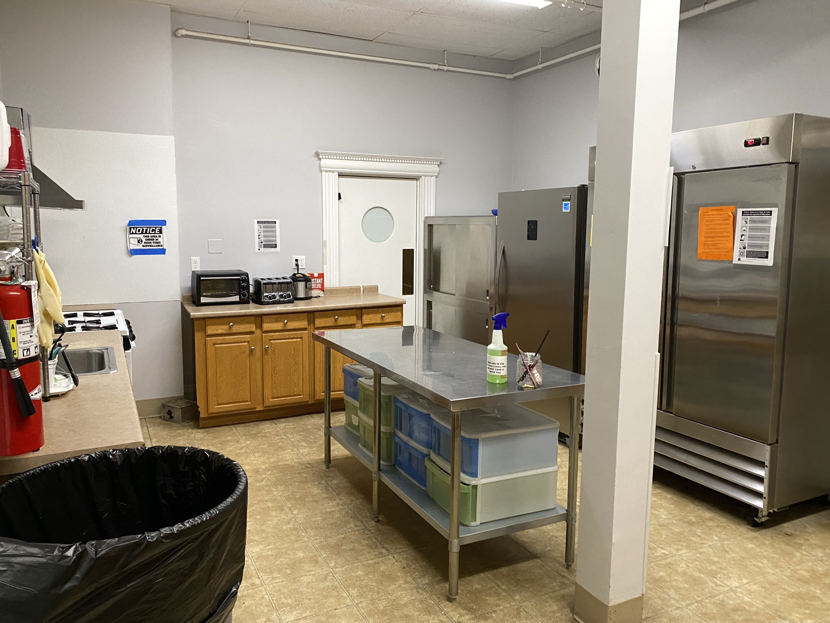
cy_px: 312
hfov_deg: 67.3
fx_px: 623
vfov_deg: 53.1
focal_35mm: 26
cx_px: 415
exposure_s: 1/60
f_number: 1.8
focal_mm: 4.25
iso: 250
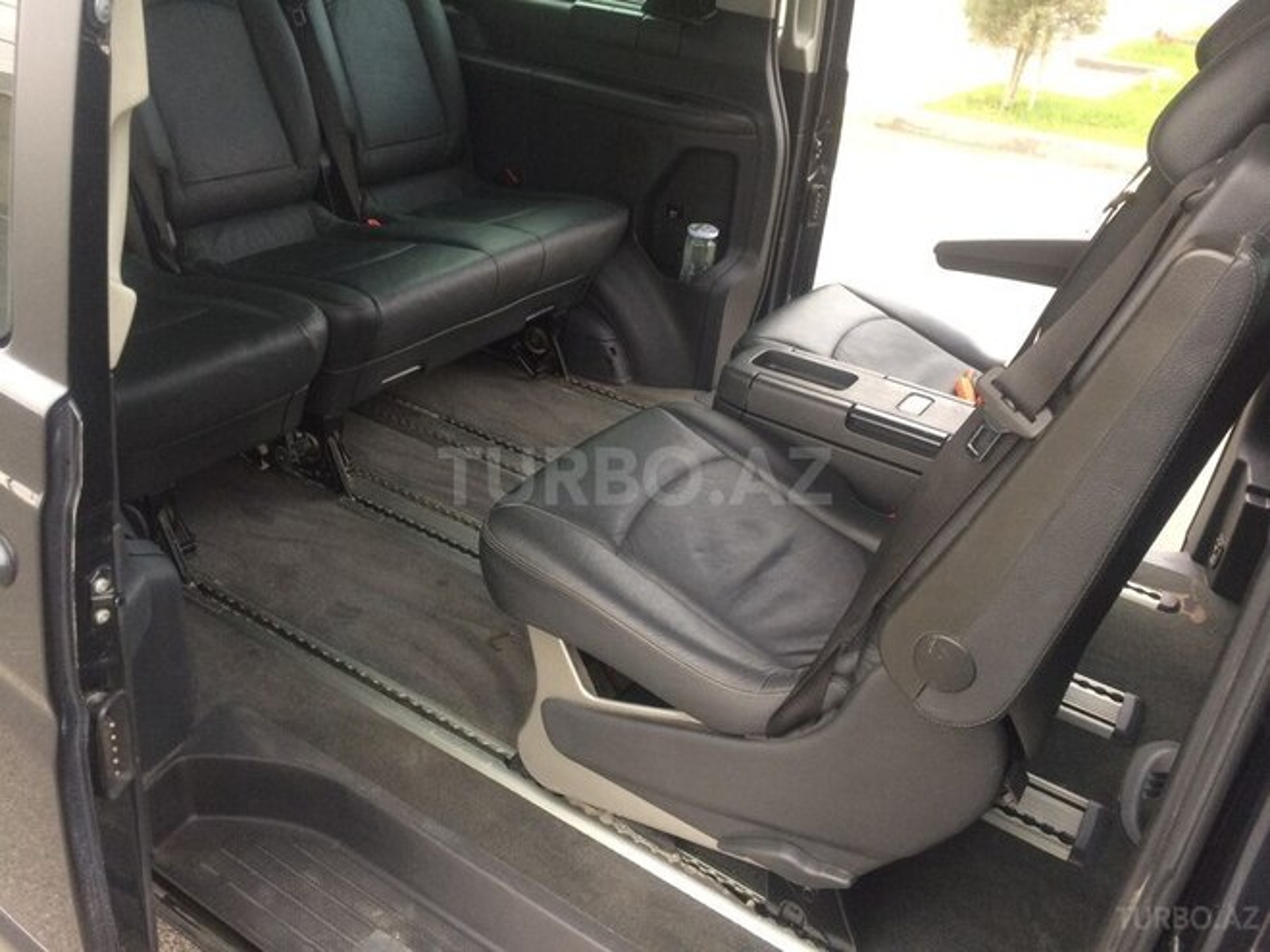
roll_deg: -3.2
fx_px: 1064
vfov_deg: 48.2
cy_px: 476
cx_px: 635
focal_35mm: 29
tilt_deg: -30.3
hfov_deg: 61.7
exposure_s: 1/33
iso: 160
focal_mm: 4.15
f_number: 2.2
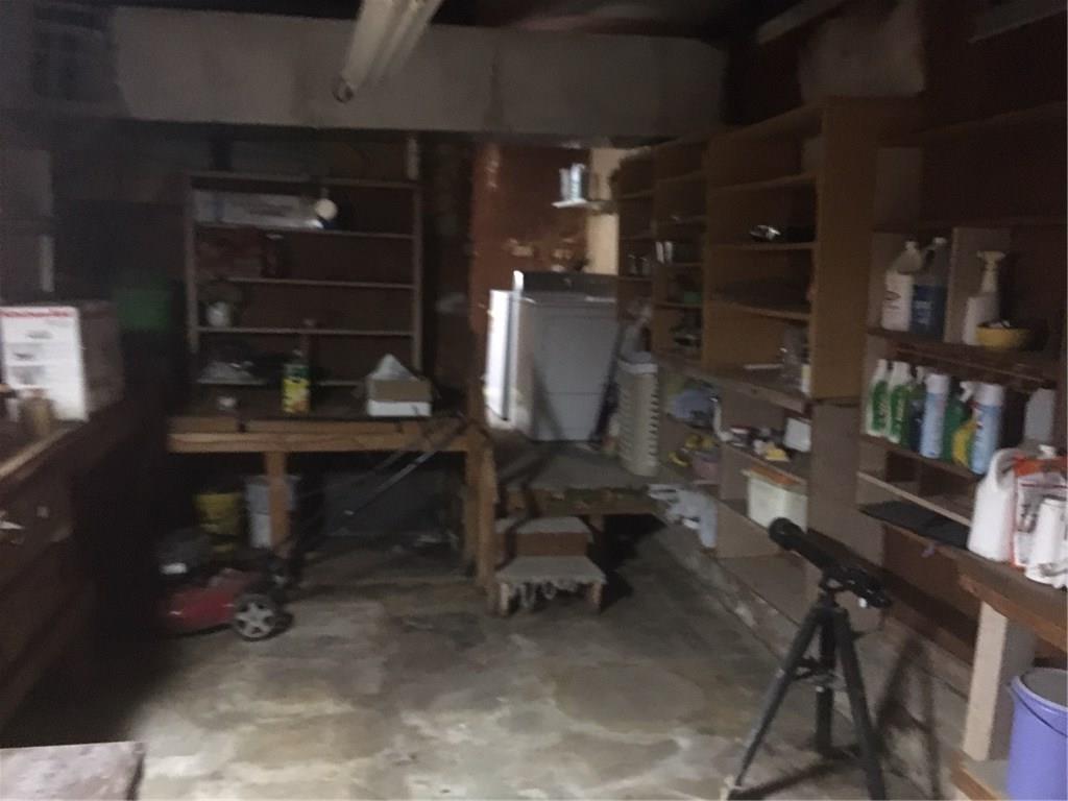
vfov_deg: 48.2
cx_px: 534
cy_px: 400
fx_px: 895
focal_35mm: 29
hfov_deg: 61.7
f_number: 2.2
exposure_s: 1/15
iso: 640
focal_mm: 4.15
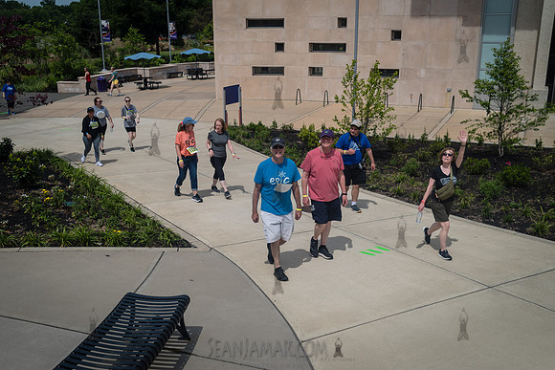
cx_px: 274
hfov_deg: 53.4
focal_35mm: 36
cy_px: 185
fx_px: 552
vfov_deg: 37.1
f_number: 4
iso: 200
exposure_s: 1/4000
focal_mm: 35
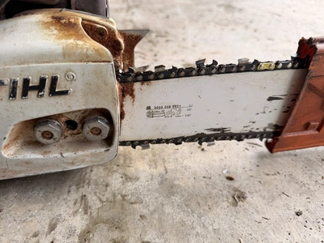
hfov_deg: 71.6
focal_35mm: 24
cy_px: 122
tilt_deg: -37.5
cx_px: 162
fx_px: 225
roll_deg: -3.9
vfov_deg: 56.8
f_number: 1.78
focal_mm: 6.76
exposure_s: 1/204
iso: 64
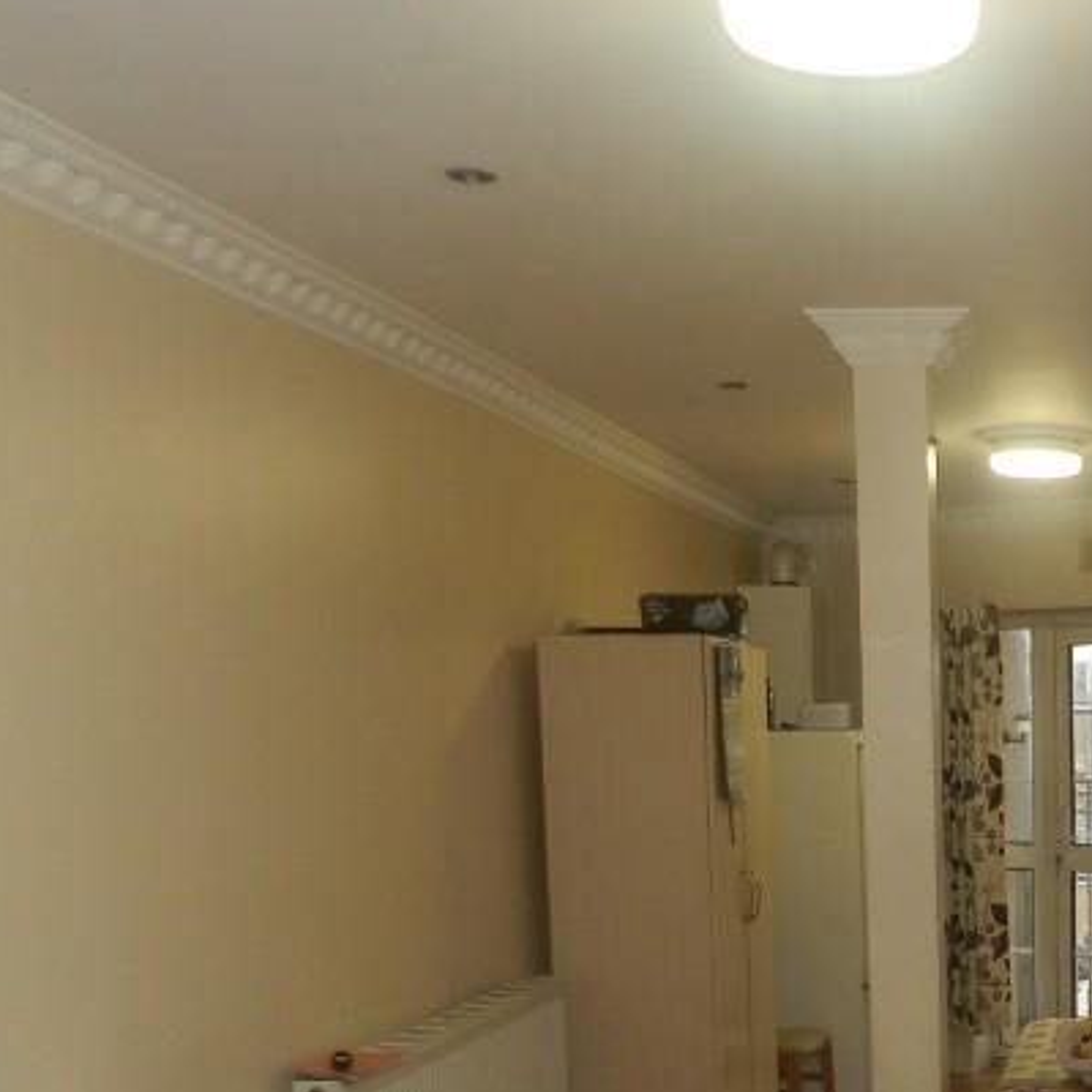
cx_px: 1122
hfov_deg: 30.2
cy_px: 980
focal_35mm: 52
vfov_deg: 31.3
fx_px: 1856
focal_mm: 4
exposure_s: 1/30
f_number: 3.4
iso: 200
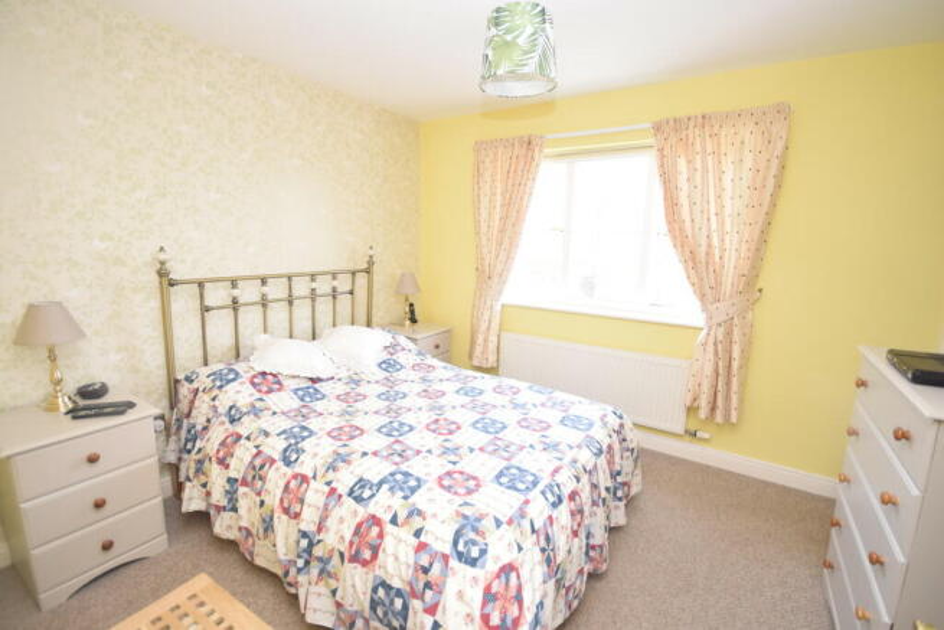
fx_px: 393
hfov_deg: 100.4
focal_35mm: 15
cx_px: 472
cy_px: 315
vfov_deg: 77.4
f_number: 5
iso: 800
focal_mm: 10
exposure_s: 1/100
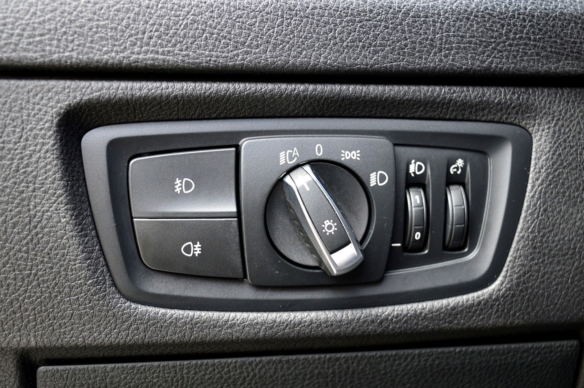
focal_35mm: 57
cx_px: 292
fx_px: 924
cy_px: 194
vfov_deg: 23.7
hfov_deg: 35.1
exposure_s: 1/40
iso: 800
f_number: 4.8
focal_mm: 38
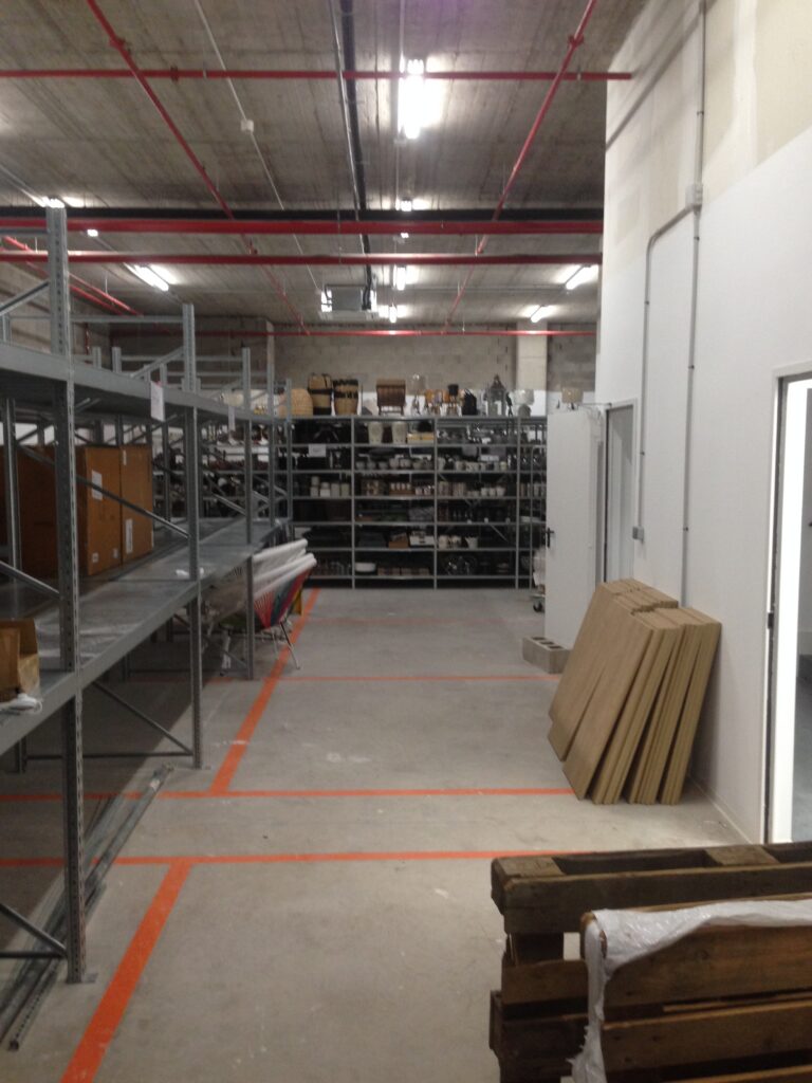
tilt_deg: -4.8
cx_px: 406
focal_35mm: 33
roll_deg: +2.4
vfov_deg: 55.4
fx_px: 1032
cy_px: 542
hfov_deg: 42.9
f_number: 2.4
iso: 125
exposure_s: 1/20
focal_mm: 4.12
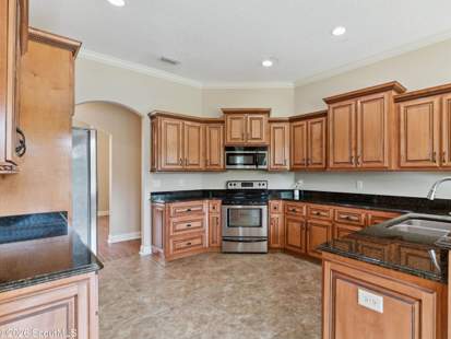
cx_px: 261
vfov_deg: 68.7
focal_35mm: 19
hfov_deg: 84.0
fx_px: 248
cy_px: 174
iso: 250
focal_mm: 17
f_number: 8
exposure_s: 1/6
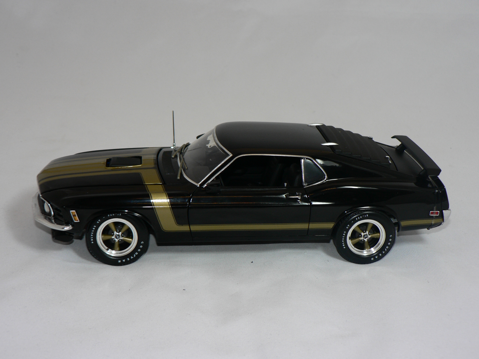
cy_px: 180
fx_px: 789
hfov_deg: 33.8
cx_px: 240
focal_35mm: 57
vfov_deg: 25.7
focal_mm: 9.5
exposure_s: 1/60
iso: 80
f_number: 3.2
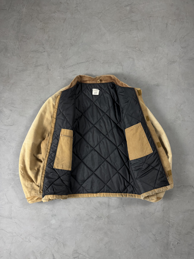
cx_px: 97
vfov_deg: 71.6
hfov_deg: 56.8
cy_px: 130
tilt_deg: -82.1
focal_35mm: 24
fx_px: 179
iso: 250
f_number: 1.78
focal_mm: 6.76
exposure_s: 1/60
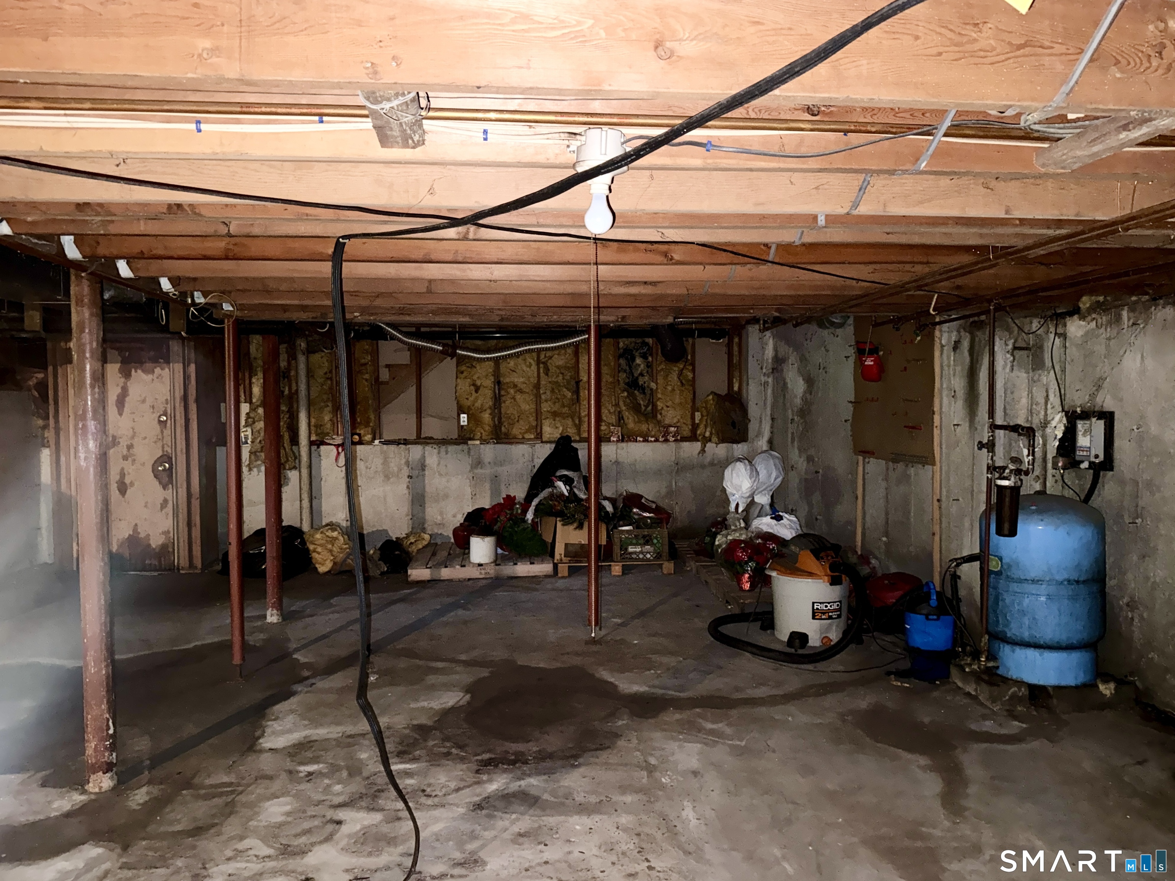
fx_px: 815
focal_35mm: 24
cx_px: 588
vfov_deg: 56.8
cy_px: 440
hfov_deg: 71.6
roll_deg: +0.1
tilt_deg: -2.6
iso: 400
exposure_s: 1/4
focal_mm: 6.76
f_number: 1.78
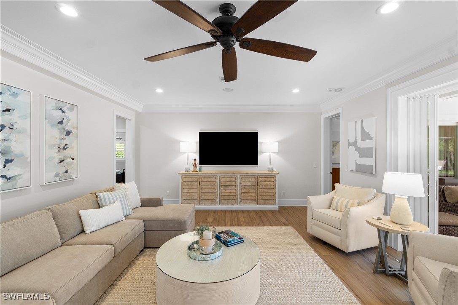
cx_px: 229
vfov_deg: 77.3
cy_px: 152
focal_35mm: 15
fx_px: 191
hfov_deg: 100.4
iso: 320
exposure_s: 1/6
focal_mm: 10
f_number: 9
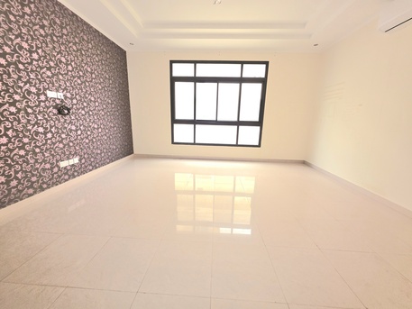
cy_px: 154
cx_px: 206
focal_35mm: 13
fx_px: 155
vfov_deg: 89.9
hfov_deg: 106.2
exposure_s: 1/17.2
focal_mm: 2.2
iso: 640
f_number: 1.9
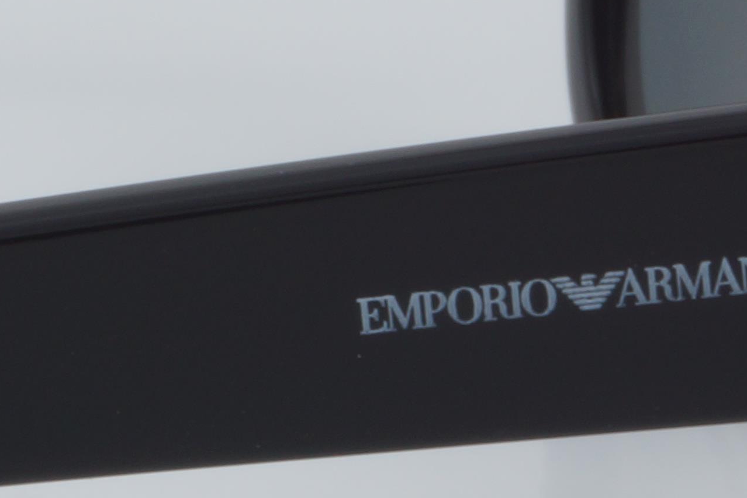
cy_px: 199
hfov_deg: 5.8
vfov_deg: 3.9
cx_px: -532
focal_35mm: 352
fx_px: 7303
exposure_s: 1/4
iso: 100
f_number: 32
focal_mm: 50
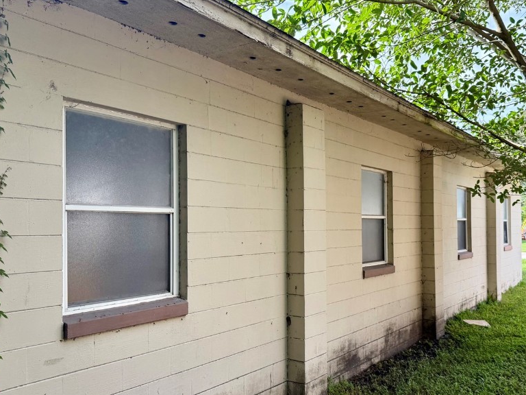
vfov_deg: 44.1
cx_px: 297
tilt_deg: +1.7
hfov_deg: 56.6
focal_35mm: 32
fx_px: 486
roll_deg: +0.4
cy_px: 214
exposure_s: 1/796
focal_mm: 6.76
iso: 100
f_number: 1.78
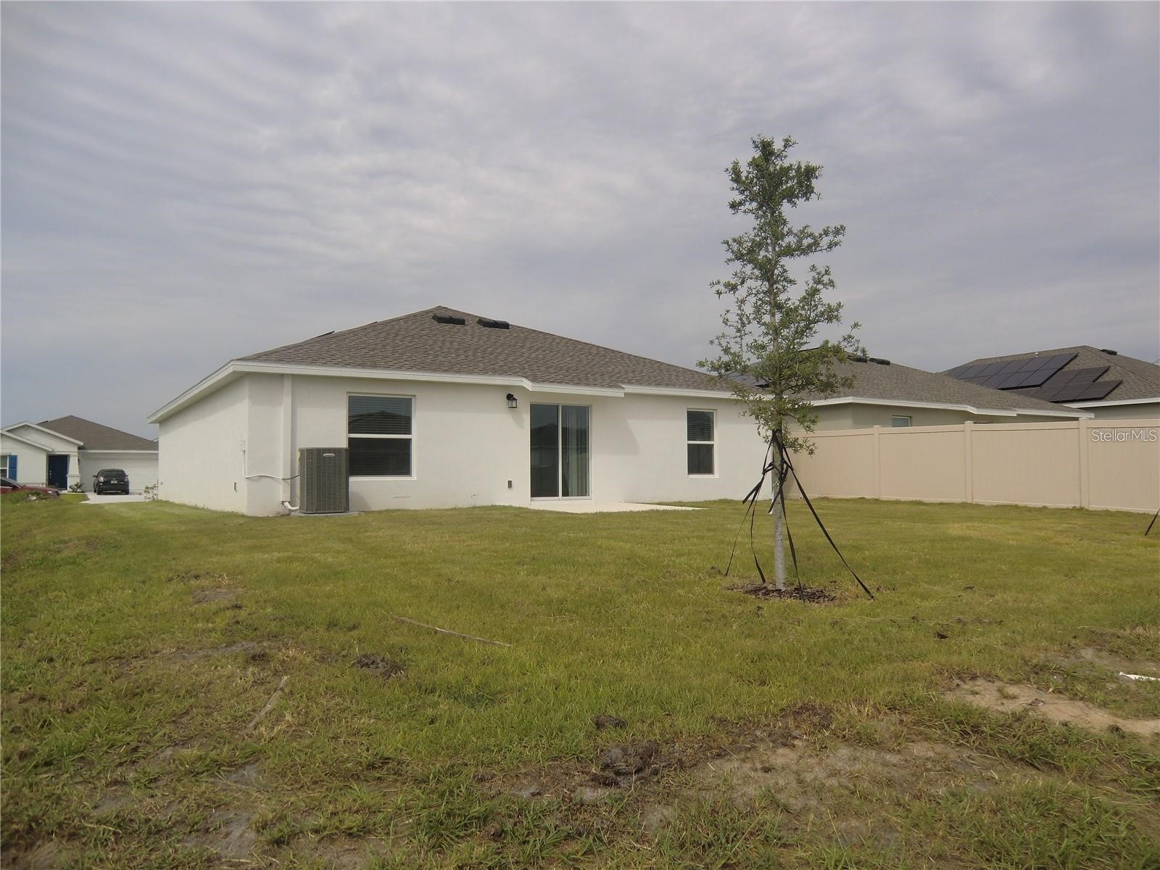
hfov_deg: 71.6
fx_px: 804
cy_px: 435
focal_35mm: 24
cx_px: 580
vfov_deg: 56.8
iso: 64
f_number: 7.5
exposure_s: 1/320
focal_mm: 4.3
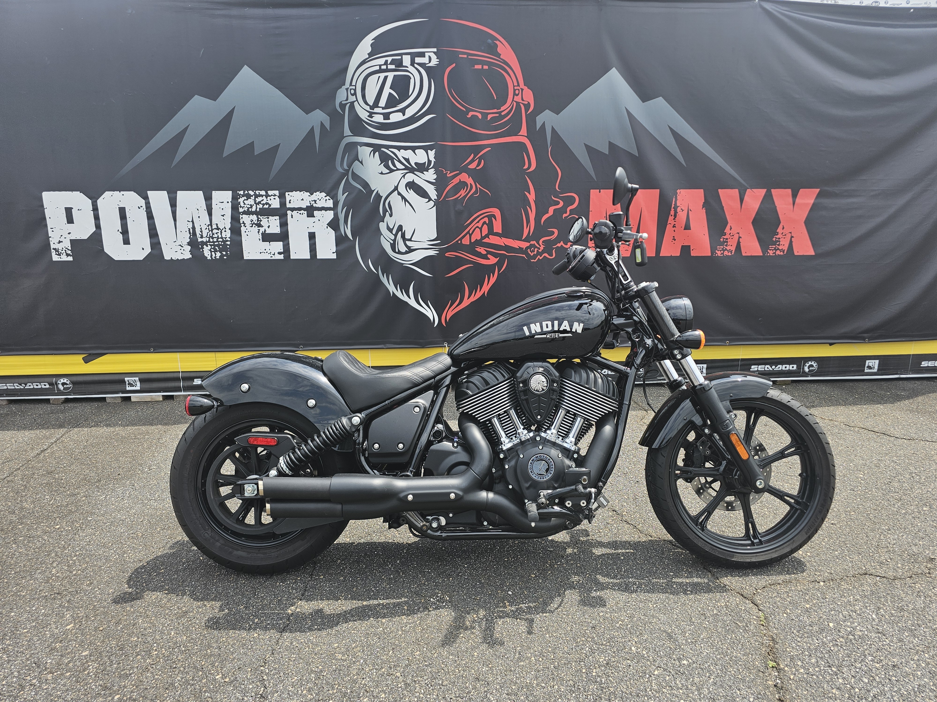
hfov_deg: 73.9
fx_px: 623
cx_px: 468
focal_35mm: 23
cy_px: 351
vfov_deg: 58.9
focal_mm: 6.3
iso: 10
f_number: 1.7
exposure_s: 1/297
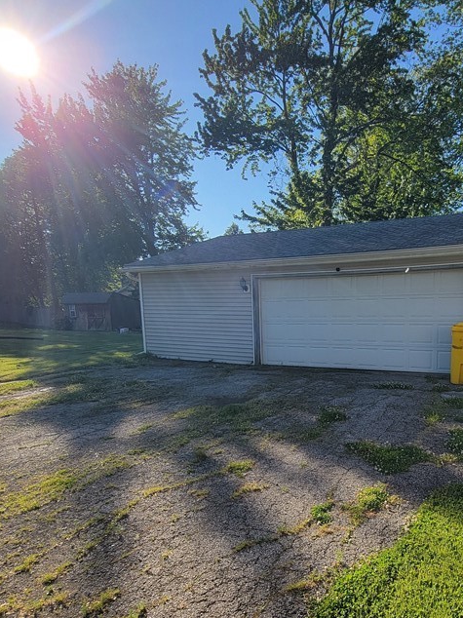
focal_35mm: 21
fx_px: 375
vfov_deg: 78.0
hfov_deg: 60.4
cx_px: 339
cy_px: 374
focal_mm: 2.2
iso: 50
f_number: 2.2
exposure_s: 1/1199
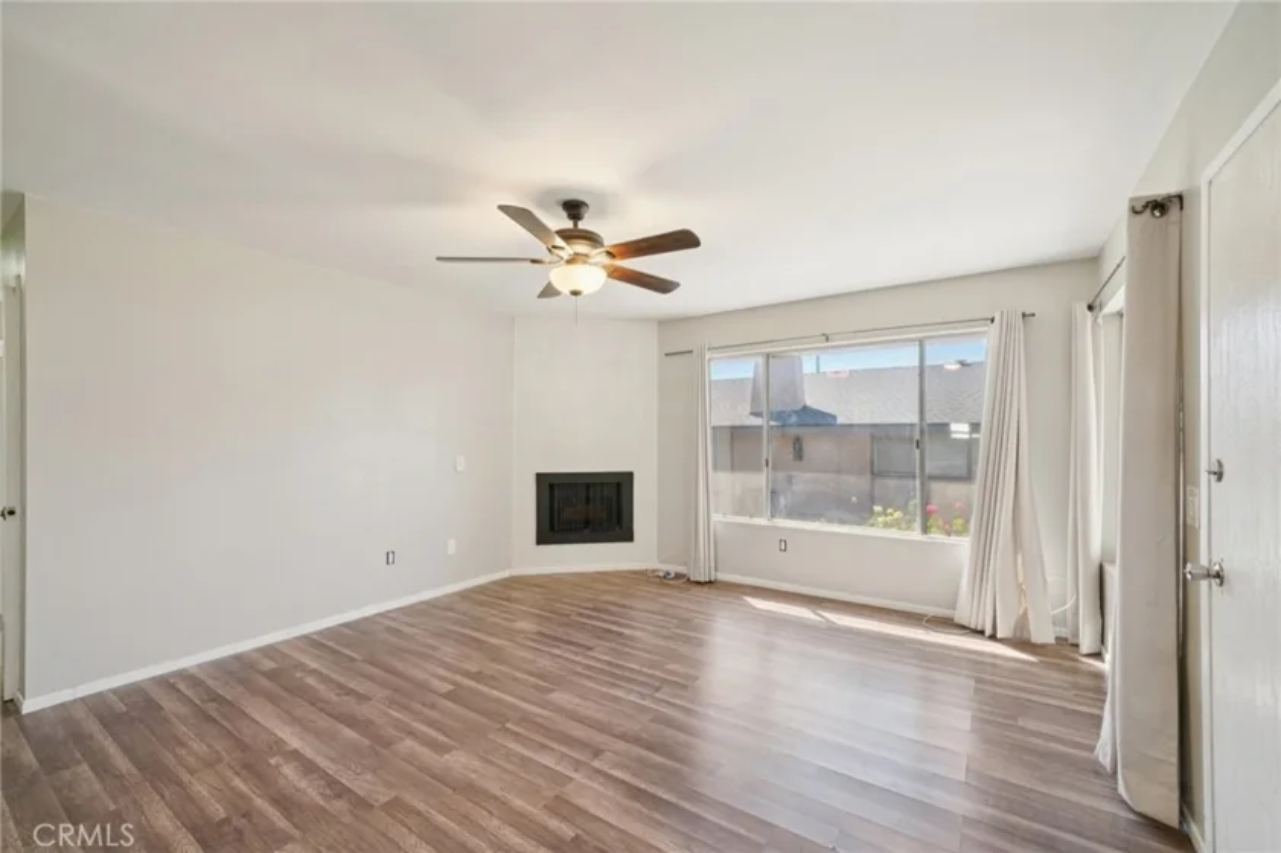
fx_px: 498
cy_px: 426
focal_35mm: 14
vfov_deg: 81.2
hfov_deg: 104.3
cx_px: 640
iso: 400
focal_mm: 14
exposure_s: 1/13
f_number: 8
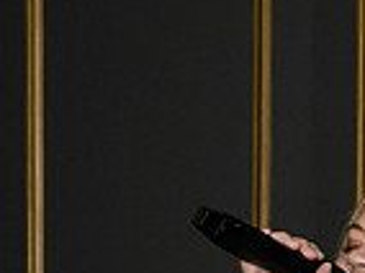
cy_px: 480
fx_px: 2895
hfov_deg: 7.2
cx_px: 458
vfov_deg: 5.3
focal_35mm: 275
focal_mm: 70
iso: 6400
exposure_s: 1/60
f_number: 11
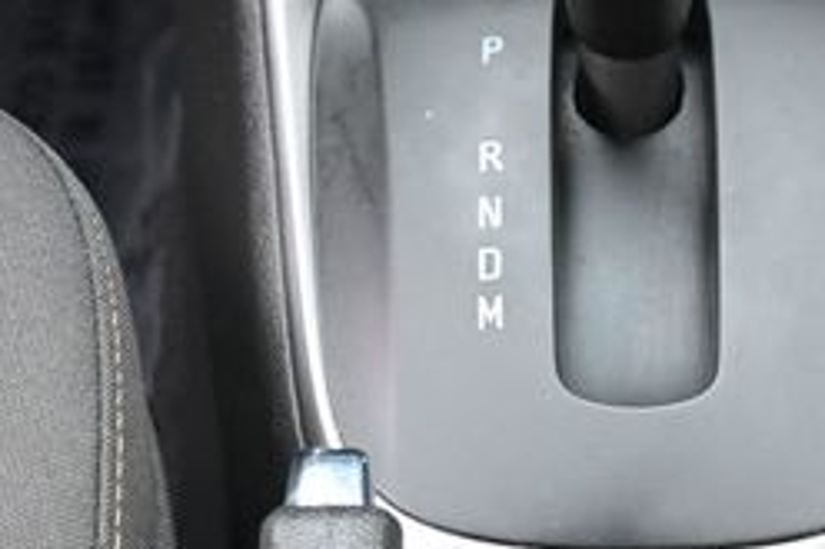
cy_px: -143
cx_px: 639
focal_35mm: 166
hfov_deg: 12.3
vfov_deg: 8.1
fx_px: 3808
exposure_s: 1/100
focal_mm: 43
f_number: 6
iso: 3200
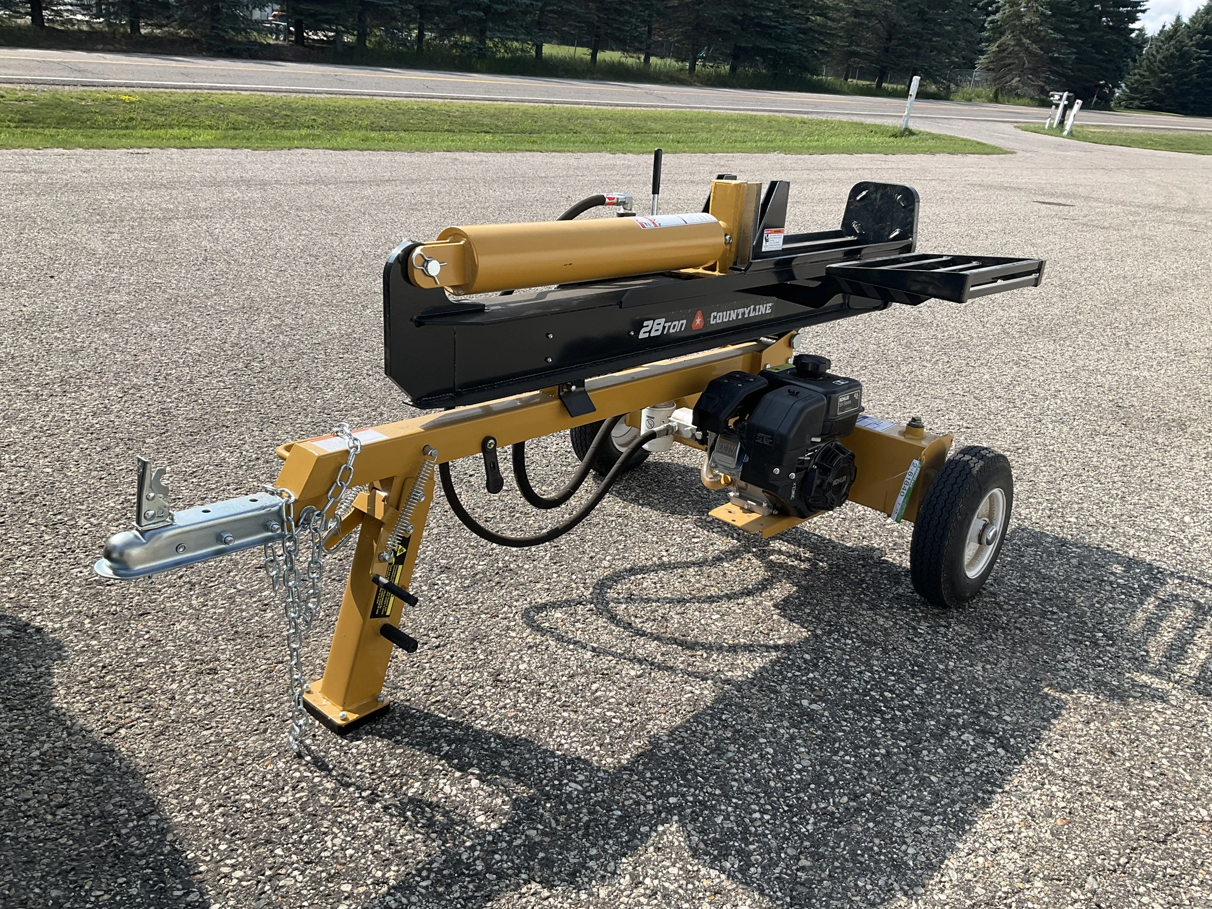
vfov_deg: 48.2
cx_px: 606
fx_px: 1015
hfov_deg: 61.7
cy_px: 454
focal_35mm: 29
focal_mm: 3
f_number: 1.8
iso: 25
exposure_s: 1/1250
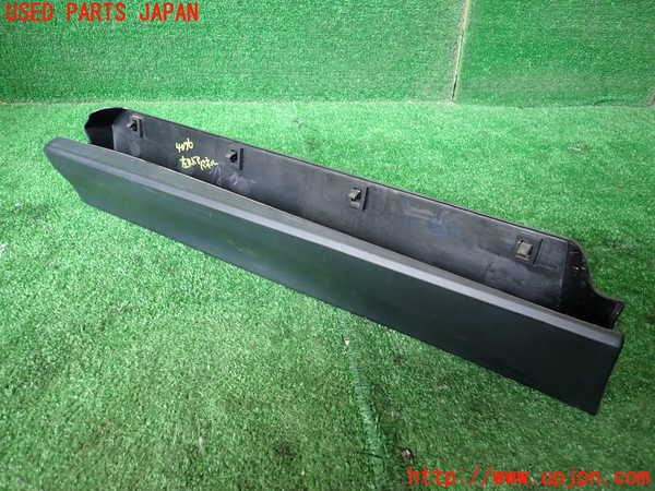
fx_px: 473
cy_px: 246
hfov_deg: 69.4
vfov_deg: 54.9
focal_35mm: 25
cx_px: 328
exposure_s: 1/60
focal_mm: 4.5
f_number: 2
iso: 200
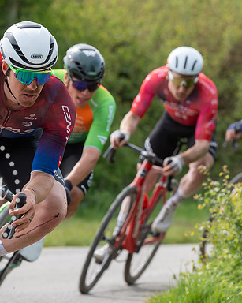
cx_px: 69
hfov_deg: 4.6
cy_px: 104
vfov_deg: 5.8
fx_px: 3000
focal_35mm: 335
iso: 500
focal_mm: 180
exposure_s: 1/1000
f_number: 5
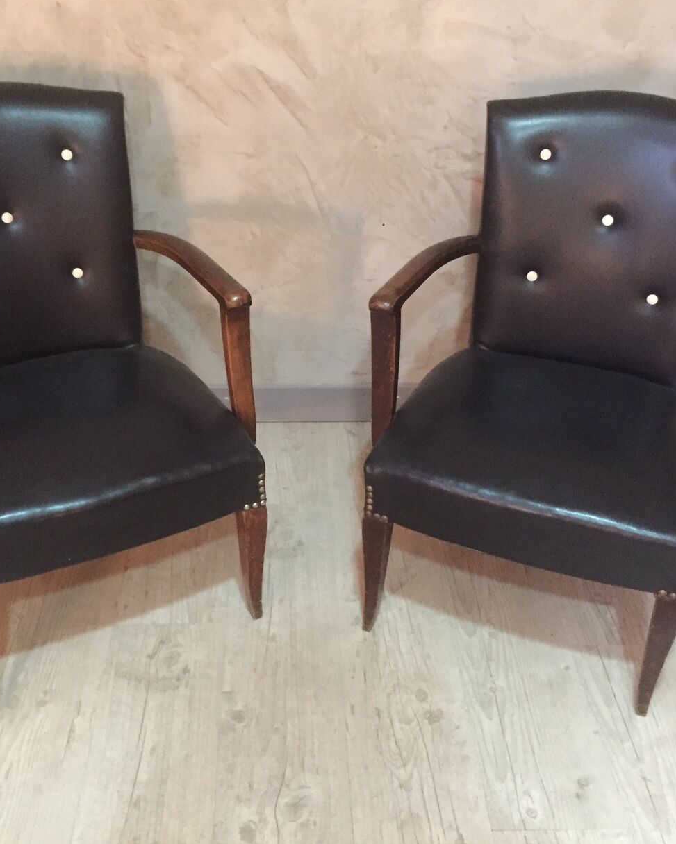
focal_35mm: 38
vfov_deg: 47.9
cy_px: 421
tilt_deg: -30.4
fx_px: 950
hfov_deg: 39.1
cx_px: 311
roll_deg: -0.6
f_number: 2.2
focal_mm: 4.15
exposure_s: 1/17
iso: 640
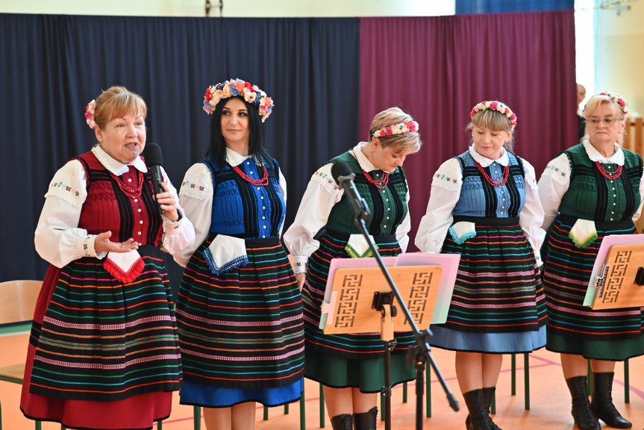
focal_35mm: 85
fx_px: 1521
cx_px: 322
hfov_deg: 23.9
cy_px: 215
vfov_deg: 16.1
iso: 1100
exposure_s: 1/125
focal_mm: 85
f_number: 2.8
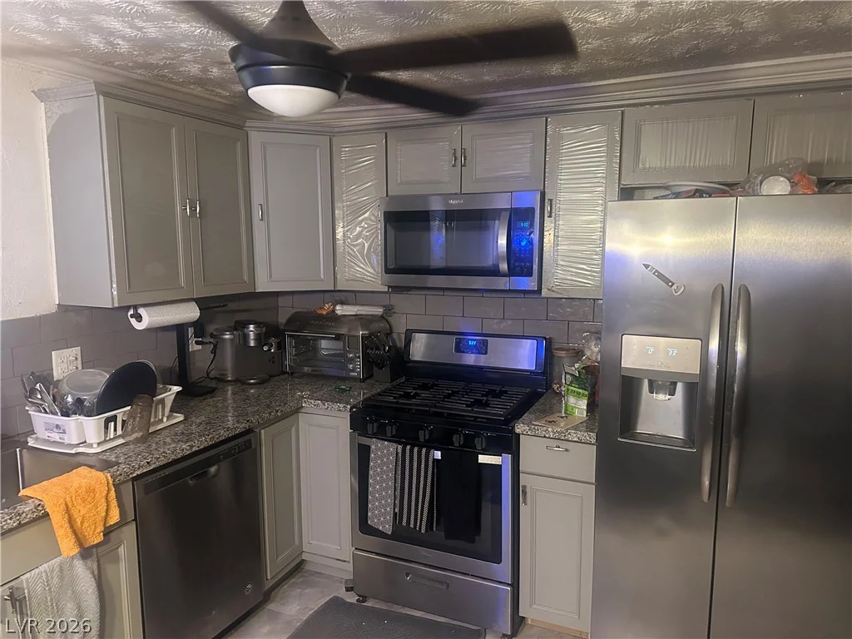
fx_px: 591
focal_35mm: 24
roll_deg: -0.3
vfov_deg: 56.8
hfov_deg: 71.6
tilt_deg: -7.3
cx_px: 426
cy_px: 320
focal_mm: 6.86
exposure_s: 1/40
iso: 1000
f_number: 1.78
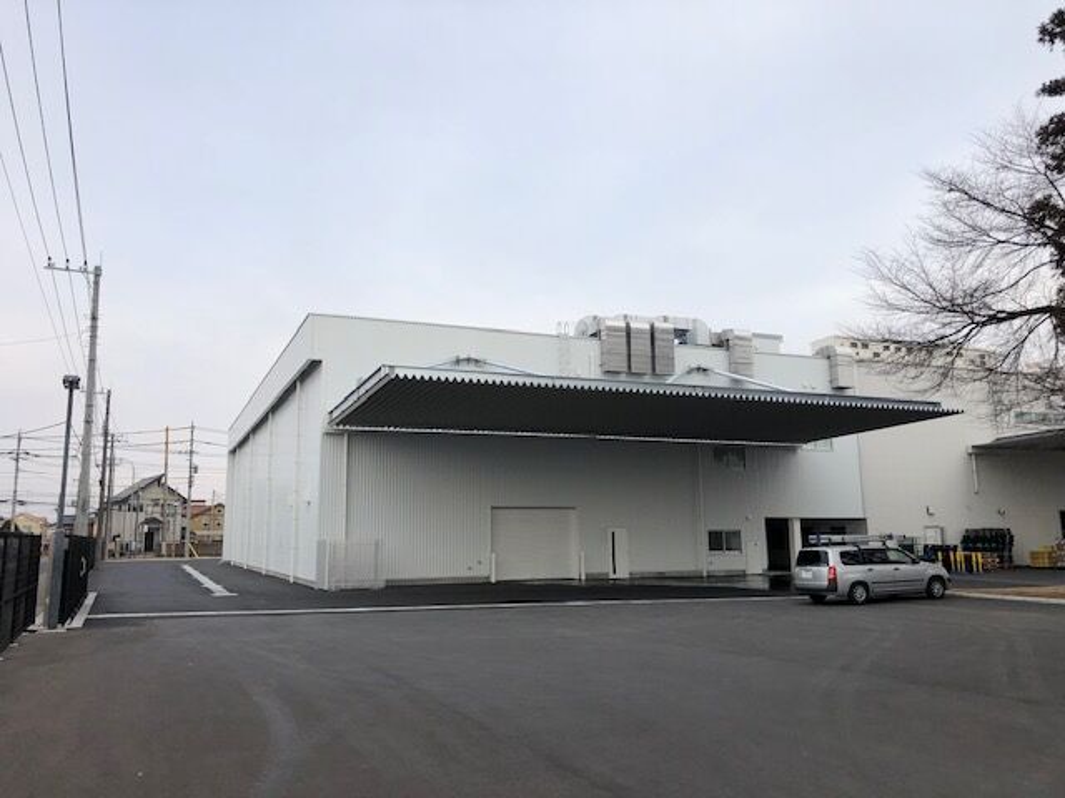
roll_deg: +1.0
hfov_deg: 63.4
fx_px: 861
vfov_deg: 49.7
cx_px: 532
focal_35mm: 28
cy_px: 399
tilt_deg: +10.3
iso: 20
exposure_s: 1/685
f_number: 1.8
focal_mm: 3.99
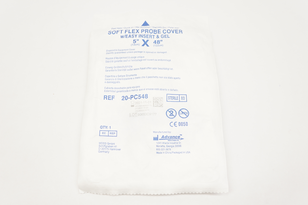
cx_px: 154
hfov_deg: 59.5
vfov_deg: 41.6
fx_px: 269
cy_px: 102
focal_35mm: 32
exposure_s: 1/60
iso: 400
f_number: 5.6
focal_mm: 21
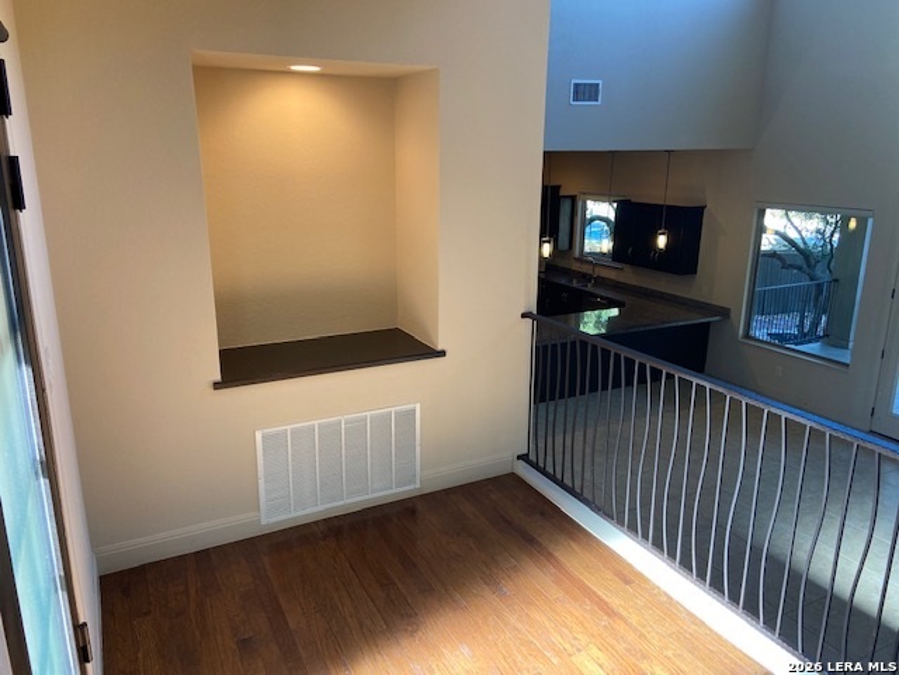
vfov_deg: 53.1
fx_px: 675
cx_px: 450
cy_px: 338
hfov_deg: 67.3
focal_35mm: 26
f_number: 1.8
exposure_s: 1/60
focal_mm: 4.25
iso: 64
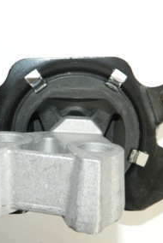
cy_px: 122
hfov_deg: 27.4
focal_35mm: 49
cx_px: 56
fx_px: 332
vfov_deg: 40.3
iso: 400
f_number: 3.3
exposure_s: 1/10
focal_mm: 6.2
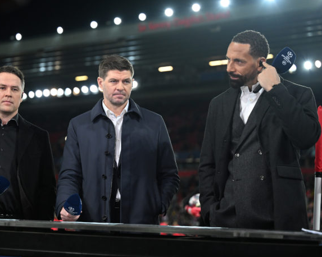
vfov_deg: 17.9
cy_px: 135
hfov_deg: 22.2
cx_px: 131
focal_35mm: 86
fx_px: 819
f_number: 2.8
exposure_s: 1/1600
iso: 2000
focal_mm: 70
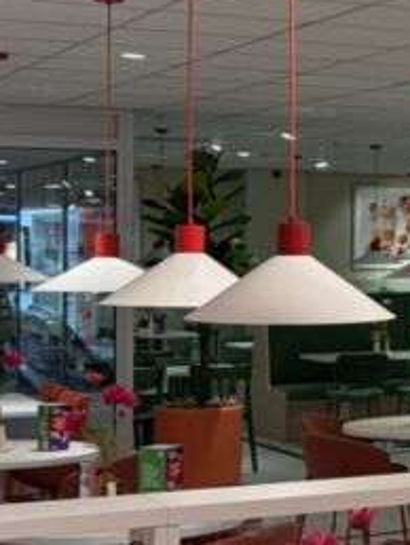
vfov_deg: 19.1
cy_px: 241
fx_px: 1624
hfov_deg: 13.2
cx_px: 708
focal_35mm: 103
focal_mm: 5.96
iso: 40
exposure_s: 1/100
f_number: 1.6
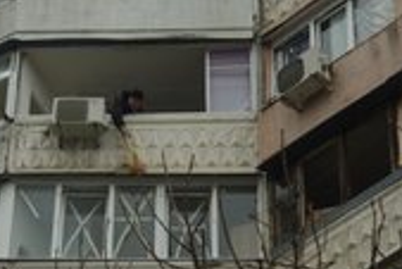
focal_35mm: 177
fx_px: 1978
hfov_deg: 11.5
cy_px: 123
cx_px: 62
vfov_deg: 7.8
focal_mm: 75
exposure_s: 1/125
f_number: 5
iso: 320
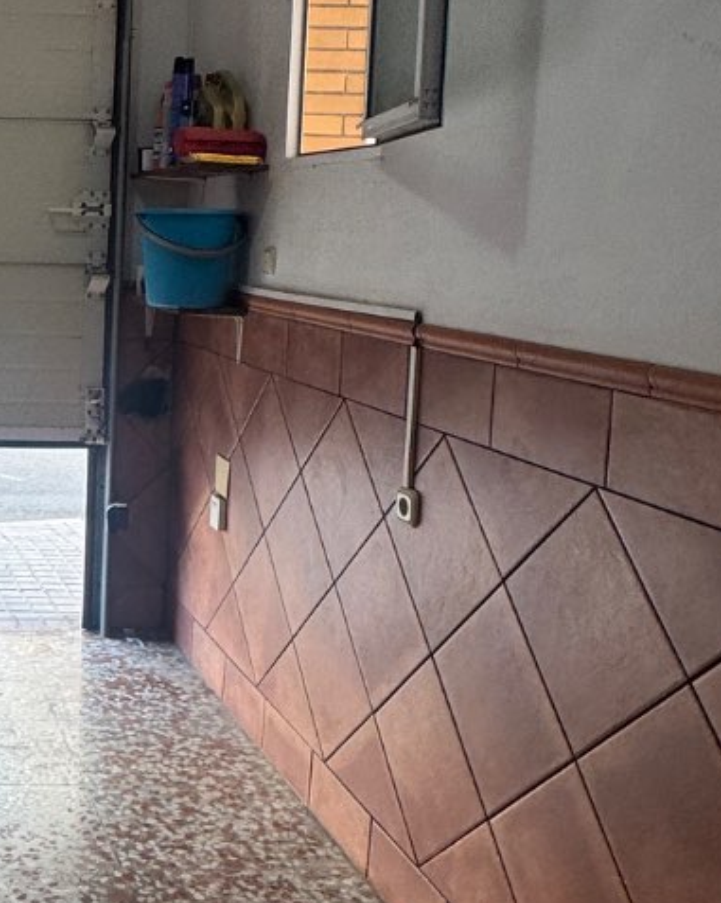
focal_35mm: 43
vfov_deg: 42.5
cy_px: 320
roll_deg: -1.2
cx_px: -126
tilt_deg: -4.3
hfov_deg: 30.2
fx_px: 1148
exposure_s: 1/147
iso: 40
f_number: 2.2
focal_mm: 2.22
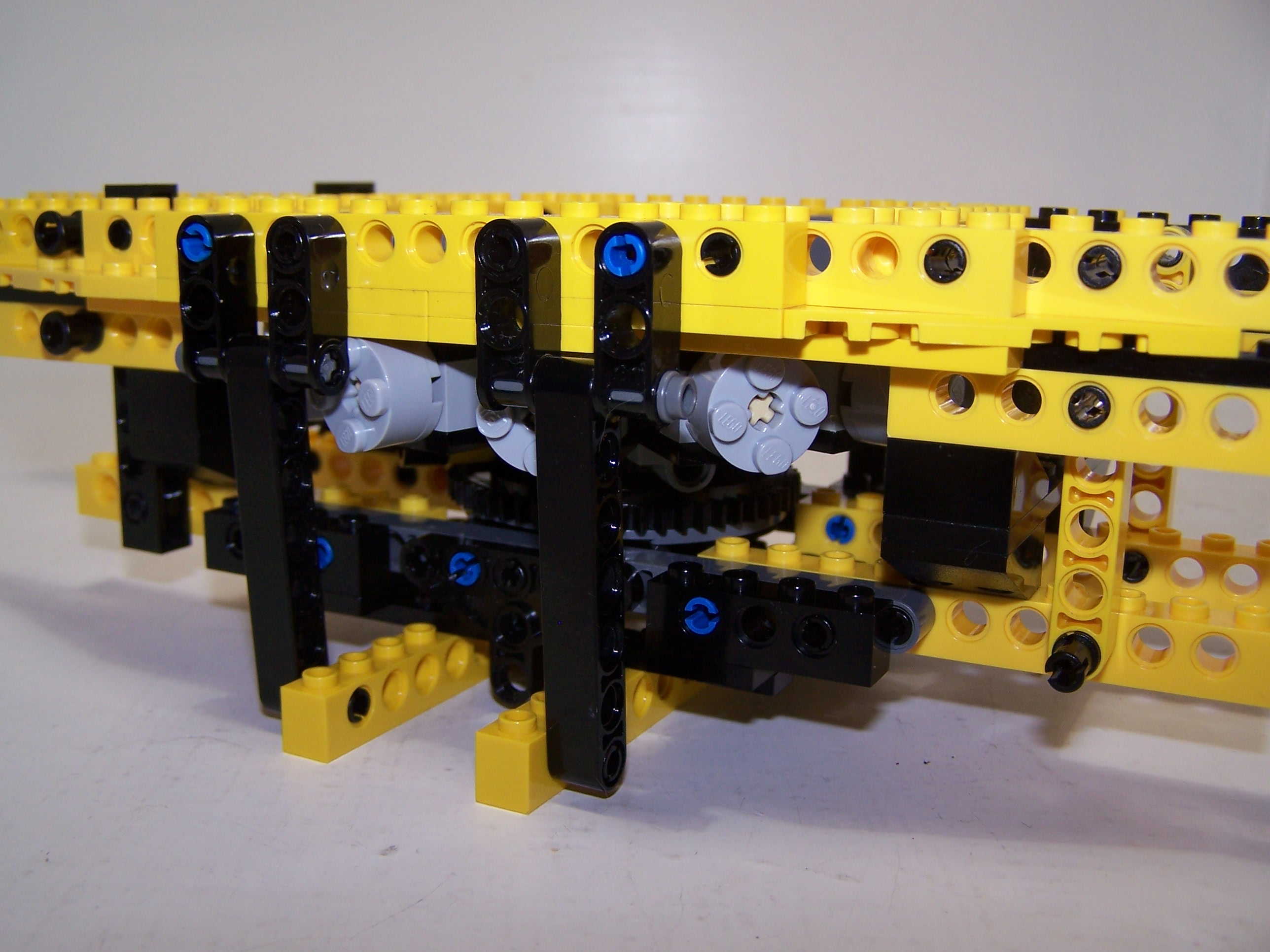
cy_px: 476
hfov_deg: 49.0
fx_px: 1394
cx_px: 635
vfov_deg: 37.7
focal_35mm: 38
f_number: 2.8
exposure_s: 1/60
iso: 80
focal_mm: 6.3
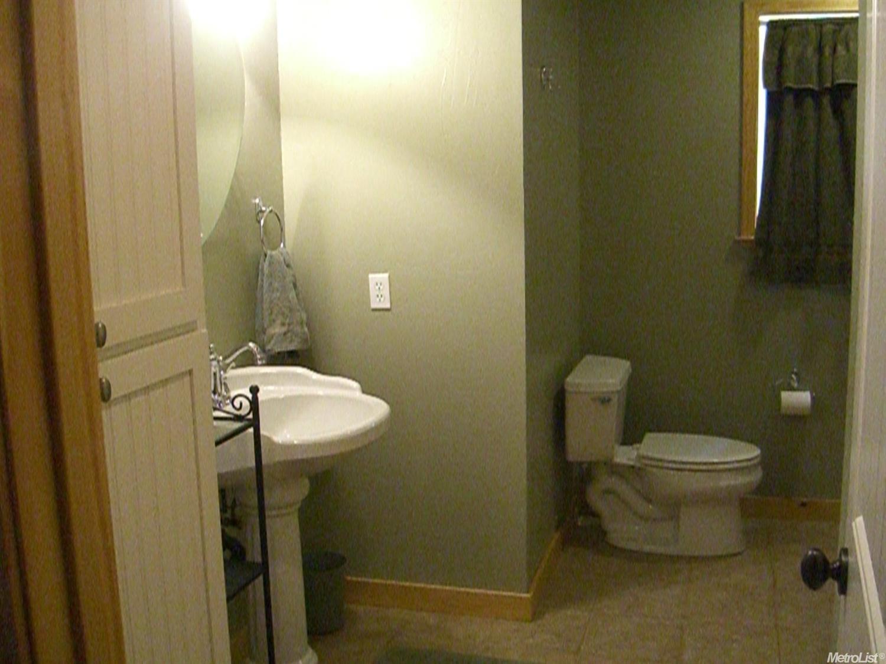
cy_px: 332
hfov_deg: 49.0
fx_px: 973
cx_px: 443
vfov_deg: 37.7
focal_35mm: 38
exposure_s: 1/125
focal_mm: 7.9
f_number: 2.8
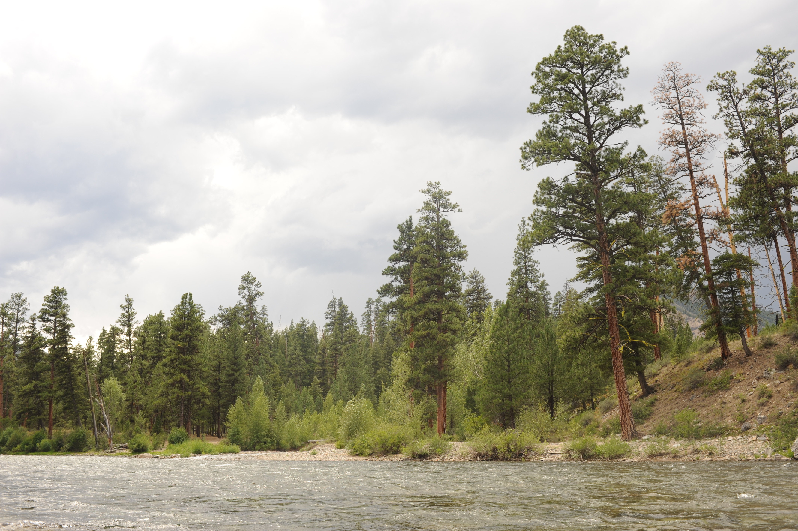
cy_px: 266
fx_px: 775
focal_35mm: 35
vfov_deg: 37.8
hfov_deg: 54.5
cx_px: 399
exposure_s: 1/160
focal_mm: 35
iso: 200
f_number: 8
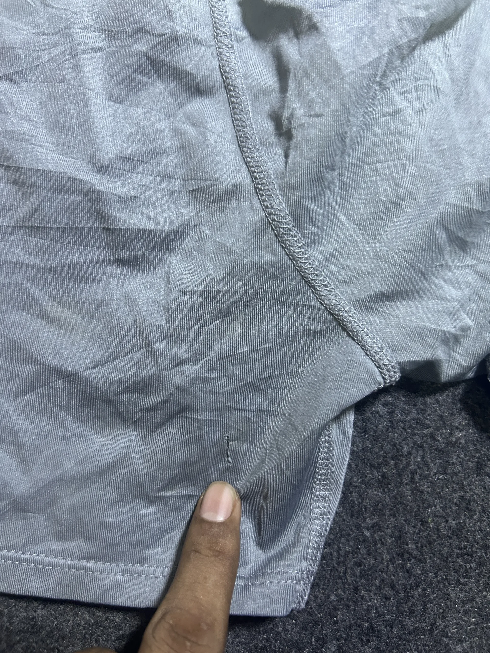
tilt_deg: -66.3
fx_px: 491
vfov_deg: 67.3
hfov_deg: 53.1
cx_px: 245
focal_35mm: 26
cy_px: 326
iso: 400
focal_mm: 5.7
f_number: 1.5
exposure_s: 1/50
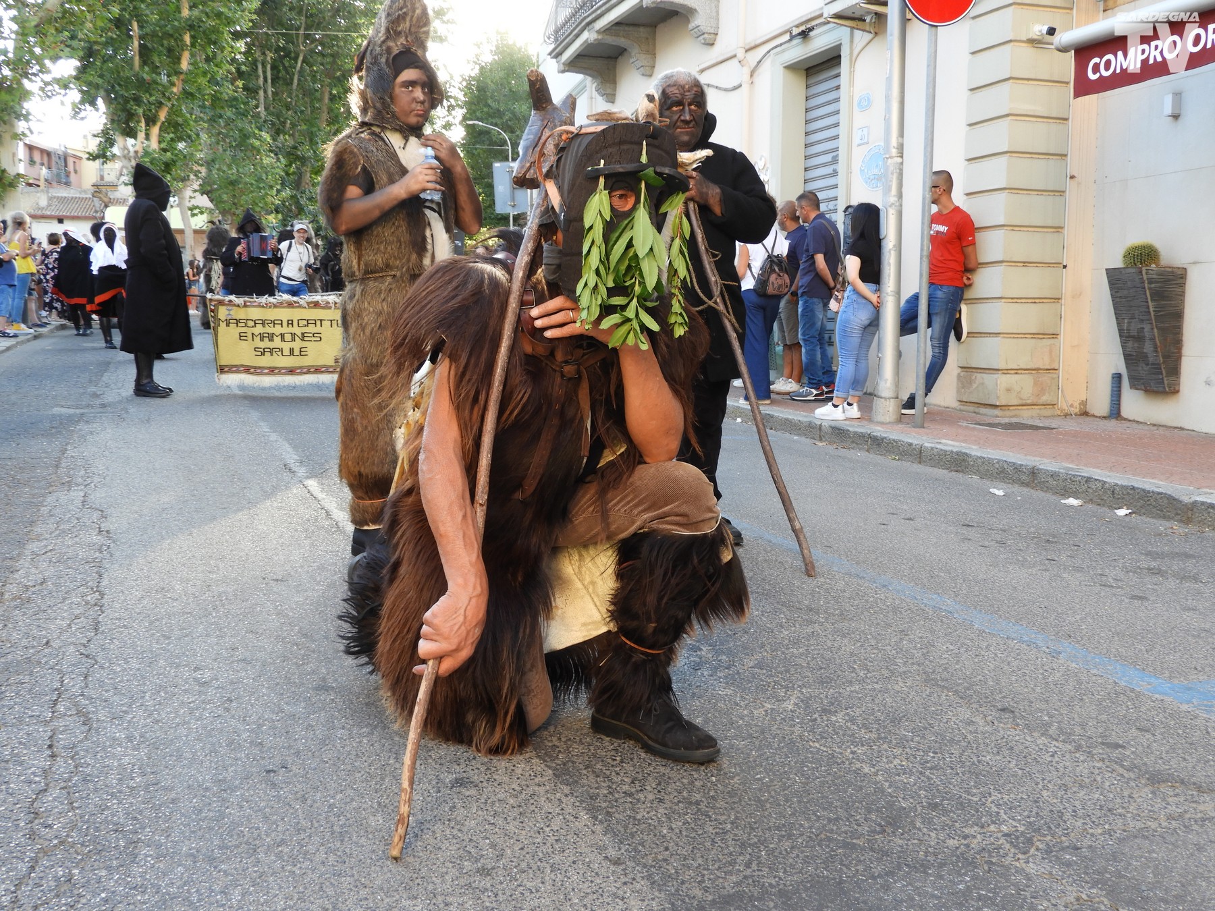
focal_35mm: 35
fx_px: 1228
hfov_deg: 52.6
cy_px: 456
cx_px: 608
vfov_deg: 40.7
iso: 100
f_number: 3.8
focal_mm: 6.3
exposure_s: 1/50
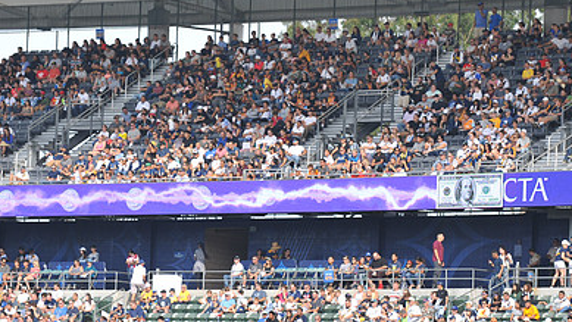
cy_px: 215
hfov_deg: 7.9
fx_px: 4141
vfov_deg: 4.5
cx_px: 246
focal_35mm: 273
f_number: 5
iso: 500
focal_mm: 175
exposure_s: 1/1250
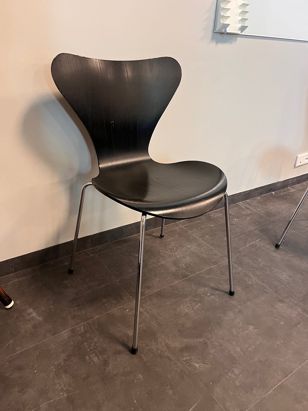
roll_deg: -3.5
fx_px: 308
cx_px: 154
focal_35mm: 26
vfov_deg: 67.3
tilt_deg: -27.3
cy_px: 206
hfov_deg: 53.1
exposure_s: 1/50
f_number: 1.6
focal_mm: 5.1
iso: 320
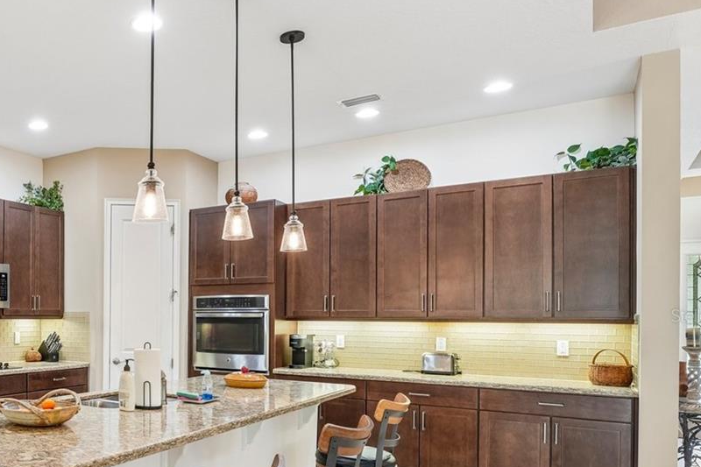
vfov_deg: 42.2
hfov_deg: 52.2
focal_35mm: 31
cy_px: 315
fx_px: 596
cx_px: 48
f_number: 11
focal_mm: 15.3
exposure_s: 1
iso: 100
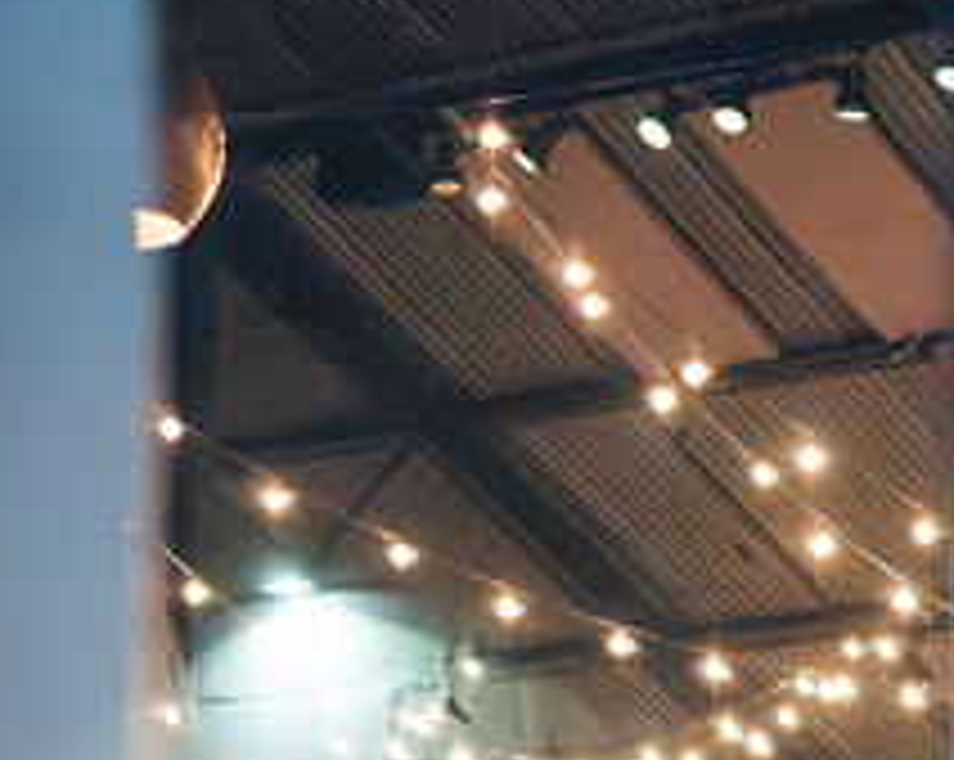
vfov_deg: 9.2
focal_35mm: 159
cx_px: 1534
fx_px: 4483
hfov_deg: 11.5
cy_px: 1396
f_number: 1.6
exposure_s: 1/500
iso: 8000
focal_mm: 35
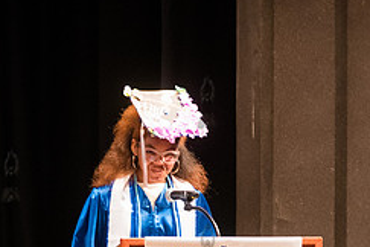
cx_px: 155
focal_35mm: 534
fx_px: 5488
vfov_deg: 2.6
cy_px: 214
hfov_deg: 3.9
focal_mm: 200
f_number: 4
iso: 5000
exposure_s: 1/200
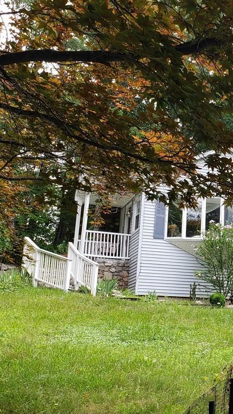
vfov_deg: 52.8
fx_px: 418
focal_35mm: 38
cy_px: 207
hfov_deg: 28.5
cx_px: 253
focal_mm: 4.3
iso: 50
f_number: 2.4
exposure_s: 1/81
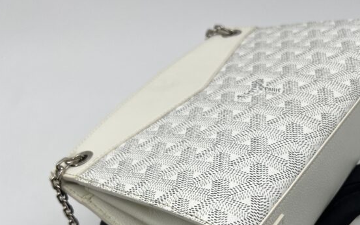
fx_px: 501
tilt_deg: -48.2
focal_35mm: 51
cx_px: 230
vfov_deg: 24.4
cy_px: 217
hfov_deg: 39.2
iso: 50
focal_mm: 5.7
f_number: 1.5
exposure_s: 1/377
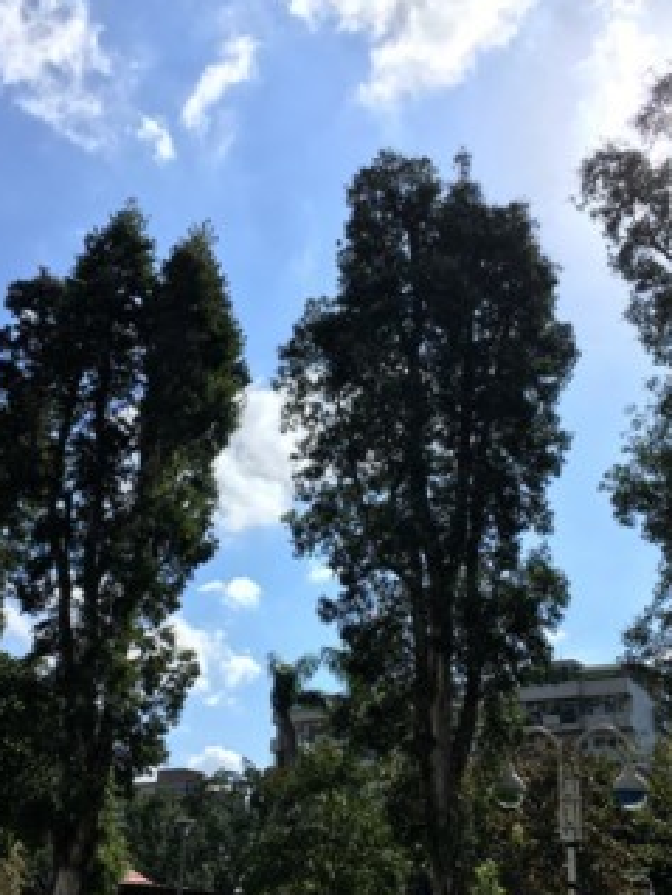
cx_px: 321
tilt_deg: +24.5
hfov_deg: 35.2
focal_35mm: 41
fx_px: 1060
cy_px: 487
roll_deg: -2.9
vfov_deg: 45.7
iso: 25
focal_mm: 4.15
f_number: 2.2
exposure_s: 1/2653
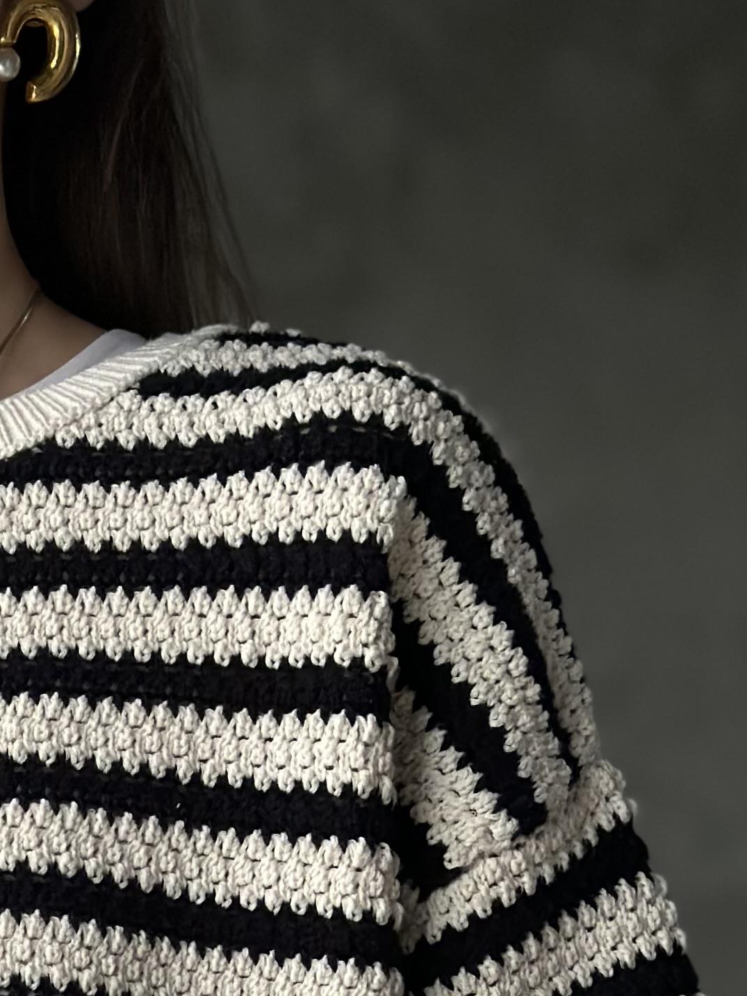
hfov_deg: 10.8
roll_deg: +0.3
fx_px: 3885
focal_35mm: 135
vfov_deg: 14.0
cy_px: 1352
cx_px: -116
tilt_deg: -7.2
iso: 250
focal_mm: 6.86
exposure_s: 1/60
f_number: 1.78
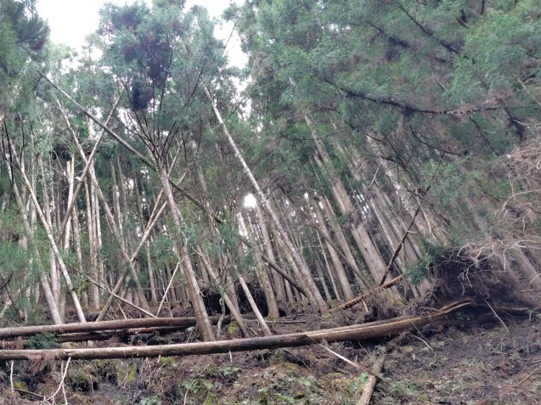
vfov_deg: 37.7
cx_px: 111
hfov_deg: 47.5
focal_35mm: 37
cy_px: 303
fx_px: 578
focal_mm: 5.6
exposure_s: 1/120
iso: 155
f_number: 1.9
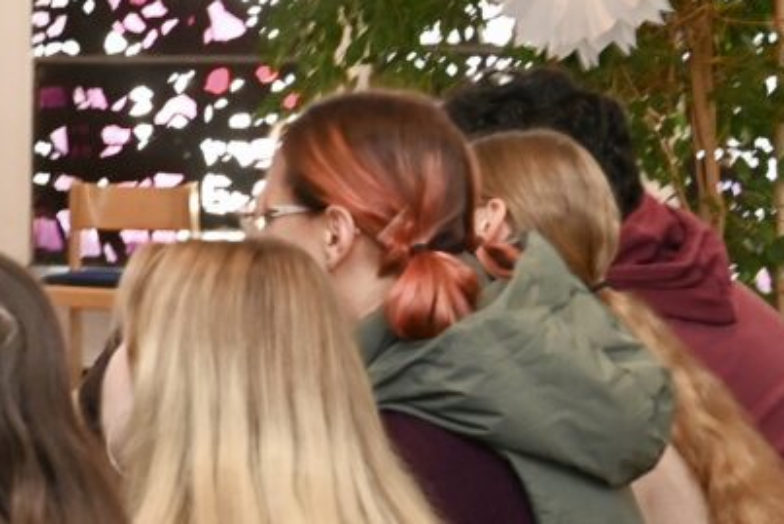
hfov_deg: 15.8
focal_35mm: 119
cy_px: 430
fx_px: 2592
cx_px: -379
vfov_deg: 11.5
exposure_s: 1/60
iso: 3200
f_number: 10
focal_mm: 40
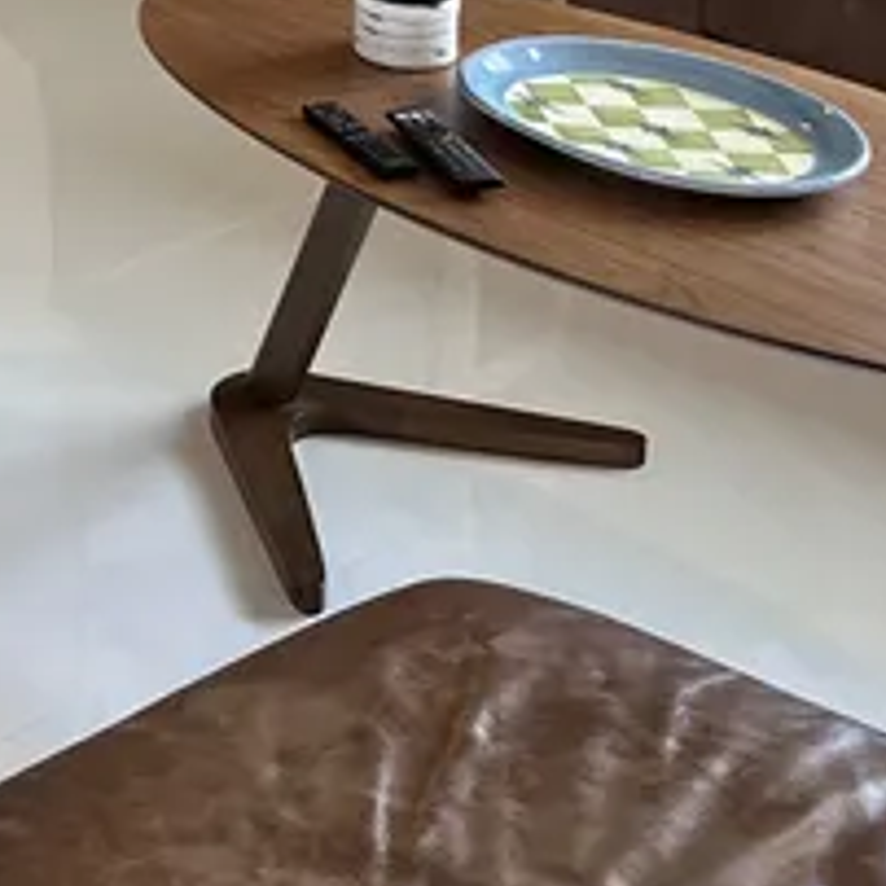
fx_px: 2925
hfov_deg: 16.3
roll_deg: -0.3
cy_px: -640
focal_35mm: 101
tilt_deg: -7.1
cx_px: -254
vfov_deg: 15.2
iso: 160
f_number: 1.8
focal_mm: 6.9
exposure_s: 1/120
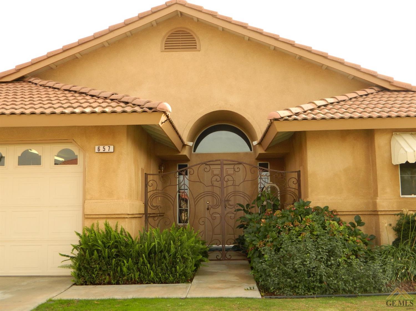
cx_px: 208
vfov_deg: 35.1
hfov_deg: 45.8
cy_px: 156
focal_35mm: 41
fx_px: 493
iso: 160
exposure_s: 1/320
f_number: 3.5
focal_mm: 7.3
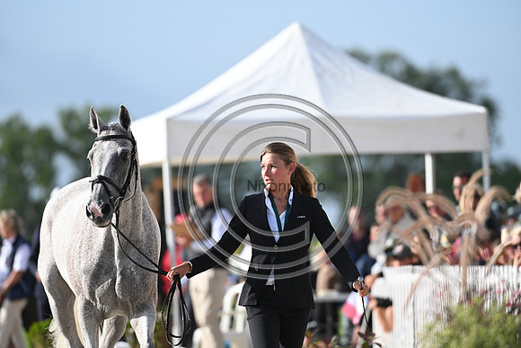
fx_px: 5790
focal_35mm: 400
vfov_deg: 3.4
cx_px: 260
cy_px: 174
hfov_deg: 5.2
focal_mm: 400
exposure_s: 1/1600
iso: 450
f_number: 5
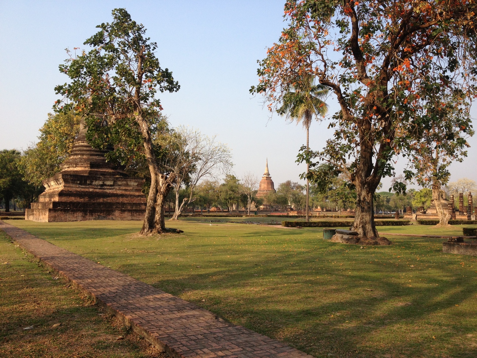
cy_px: 179
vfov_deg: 40.7
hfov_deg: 52.6
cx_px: 238
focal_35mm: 35
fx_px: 482
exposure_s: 1/849
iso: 50
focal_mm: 4.28
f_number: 2.4
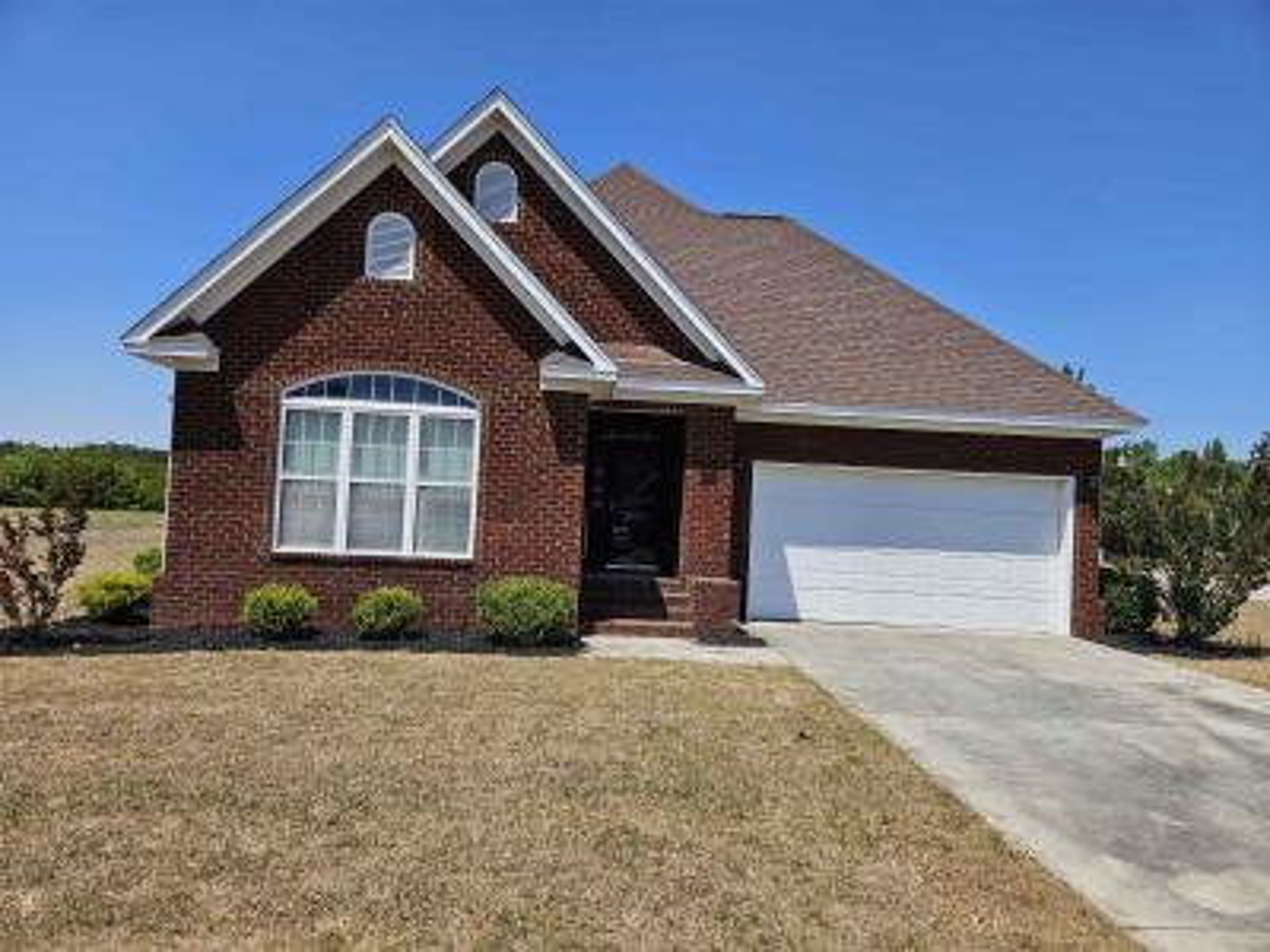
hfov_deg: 73.9
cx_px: 635
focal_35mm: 23
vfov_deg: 58.9
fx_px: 844
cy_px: 476
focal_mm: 5.4
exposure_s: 1/1967
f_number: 1.8
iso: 25
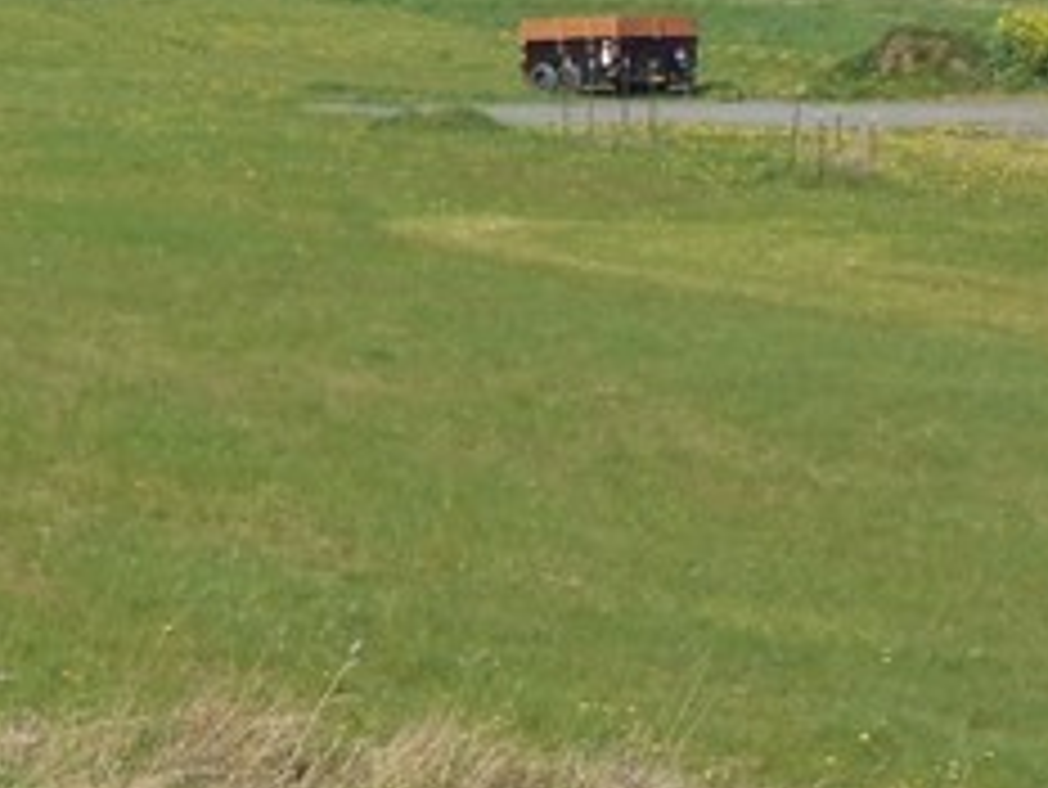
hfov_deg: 8.1
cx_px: -1088
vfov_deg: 6.4
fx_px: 7058
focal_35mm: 233
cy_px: 450
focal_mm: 9.4
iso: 125
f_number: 4
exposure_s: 1/1000
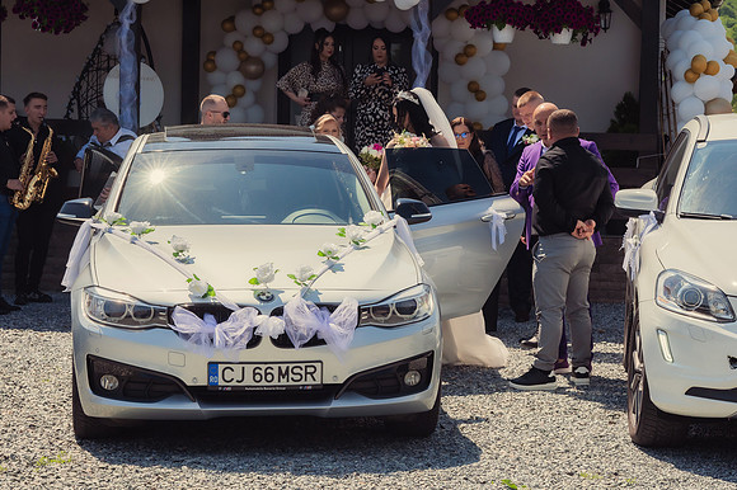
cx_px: 409
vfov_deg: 14.3
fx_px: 1952
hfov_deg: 21.4
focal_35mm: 95
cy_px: 269
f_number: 11
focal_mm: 85
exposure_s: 1/2000
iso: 800
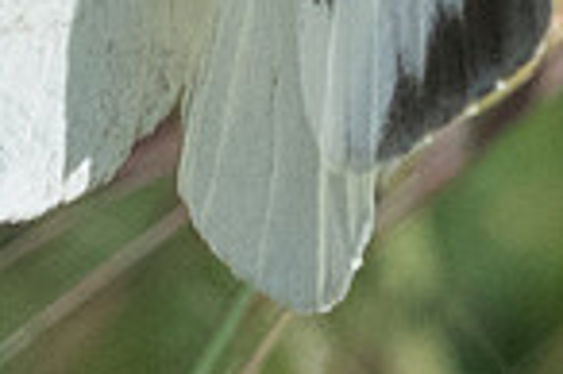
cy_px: -224
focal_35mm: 2835
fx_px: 44286
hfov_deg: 0.7
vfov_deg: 0.5
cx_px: 82
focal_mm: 150
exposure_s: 1/1600
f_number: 10
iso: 800
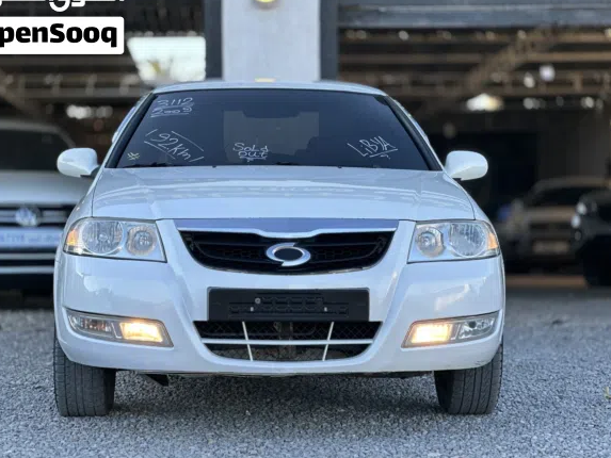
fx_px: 1518
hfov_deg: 22.7
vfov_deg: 17.2
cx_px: 285
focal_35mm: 86
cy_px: 208
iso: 32
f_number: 2.8
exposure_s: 1/121
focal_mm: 9
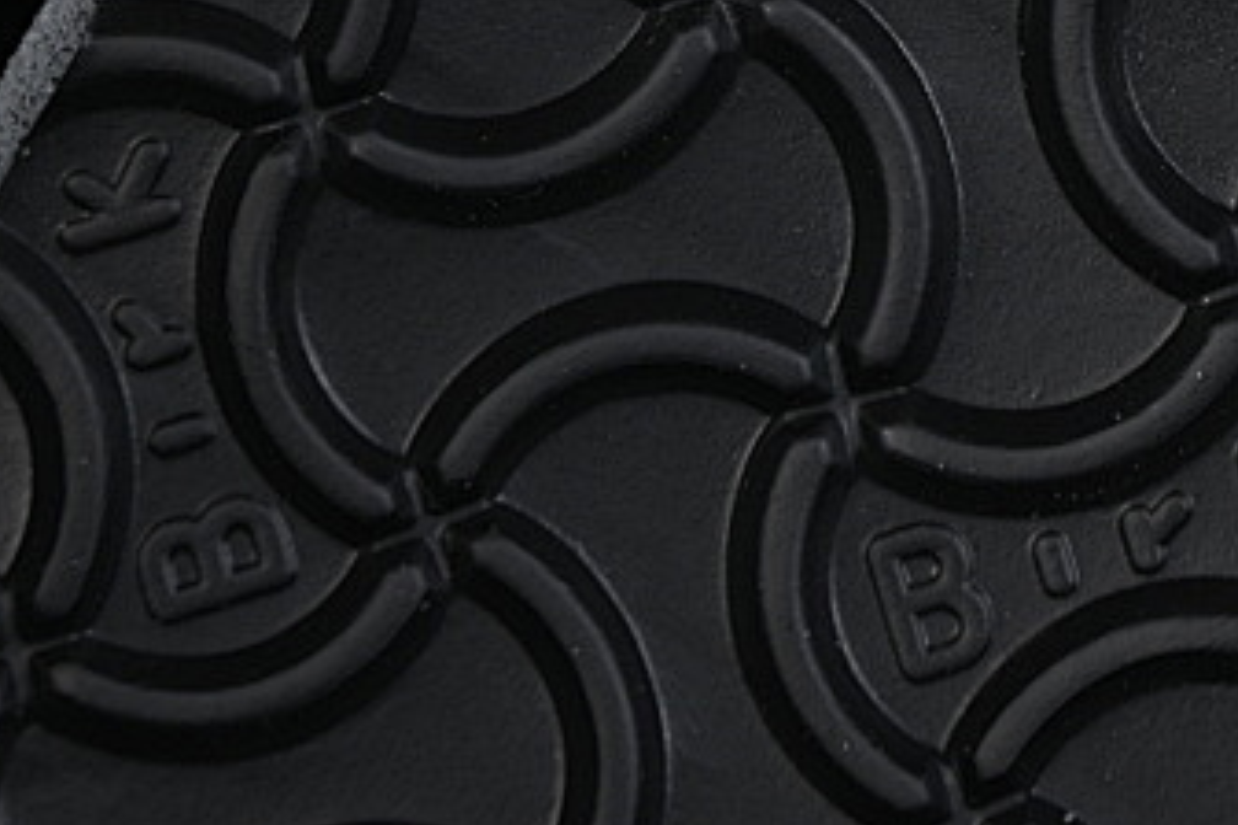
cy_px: -184
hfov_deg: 8.5
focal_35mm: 241
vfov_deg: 5.7
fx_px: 8287
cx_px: 1227
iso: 160
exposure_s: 1/60
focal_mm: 50
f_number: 6.3
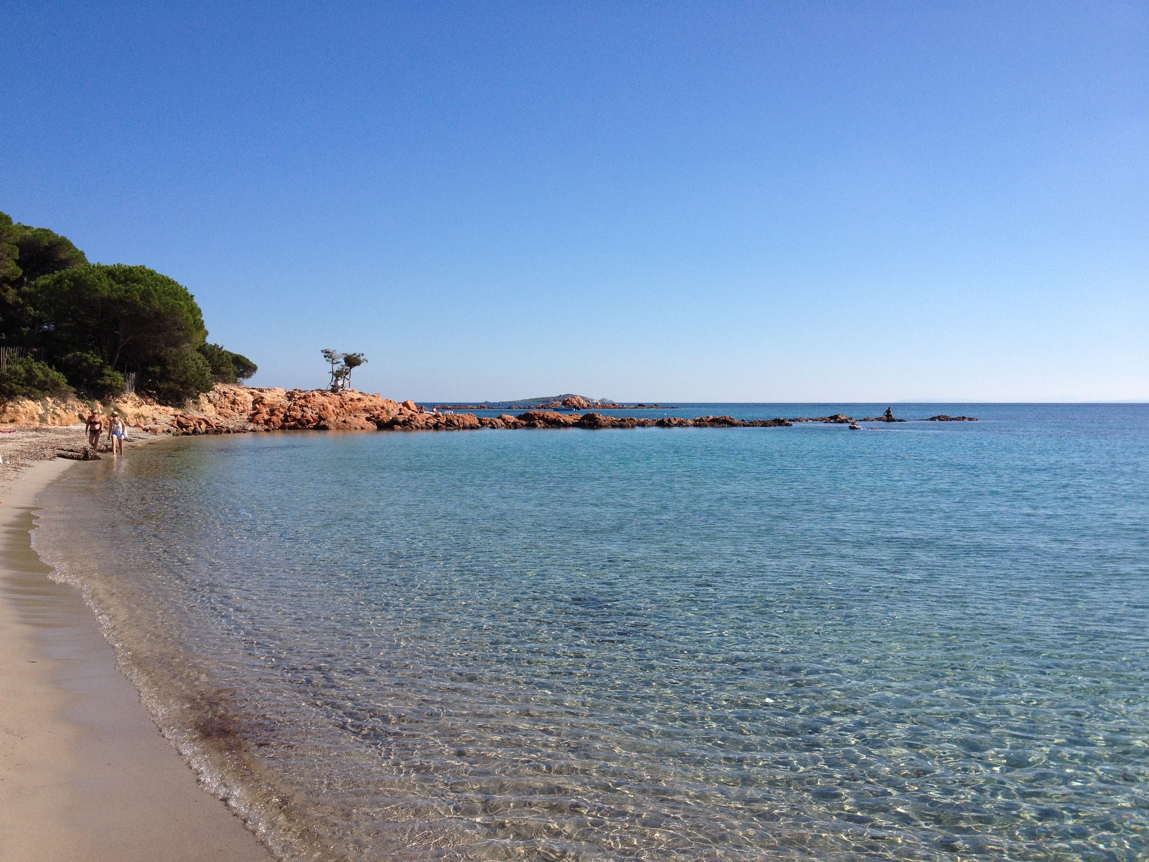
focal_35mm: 35
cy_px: 431
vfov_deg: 40.7
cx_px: 574
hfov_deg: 52.6
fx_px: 1162
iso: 64
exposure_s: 1/2404
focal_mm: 4.28
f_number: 2.4
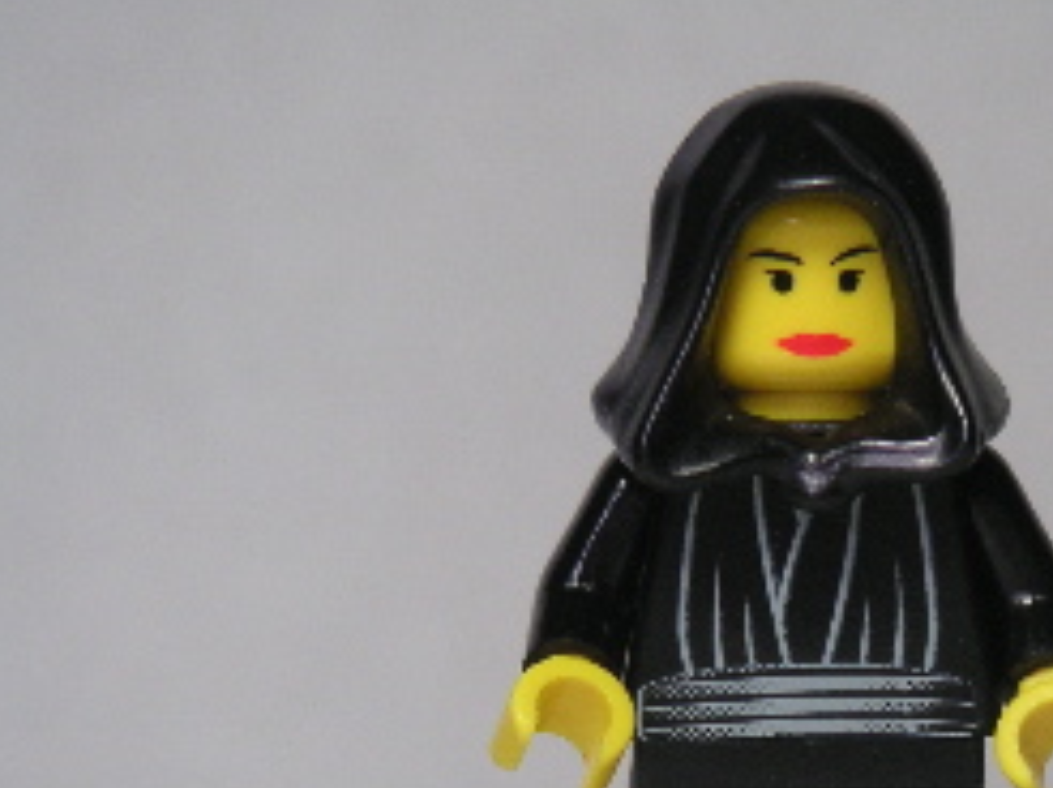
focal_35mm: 192
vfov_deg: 7.7
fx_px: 5835
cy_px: 595
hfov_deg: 10.3
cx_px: 798
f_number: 3.6
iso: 100
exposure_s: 1/111
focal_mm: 17.1
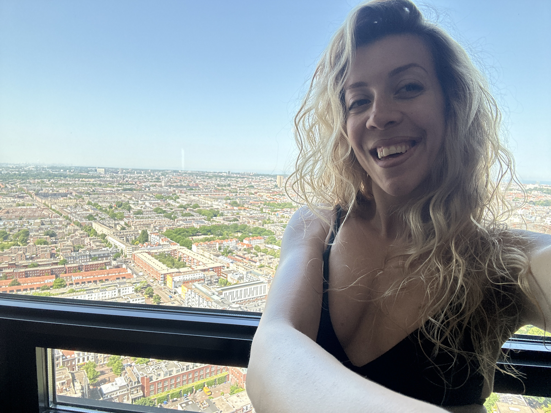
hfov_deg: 73.9
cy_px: 206
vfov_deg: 58.9
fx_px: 366
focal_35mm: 23
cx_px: 276
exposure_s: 1/100
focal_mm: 2.69
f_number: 1.9
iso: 32
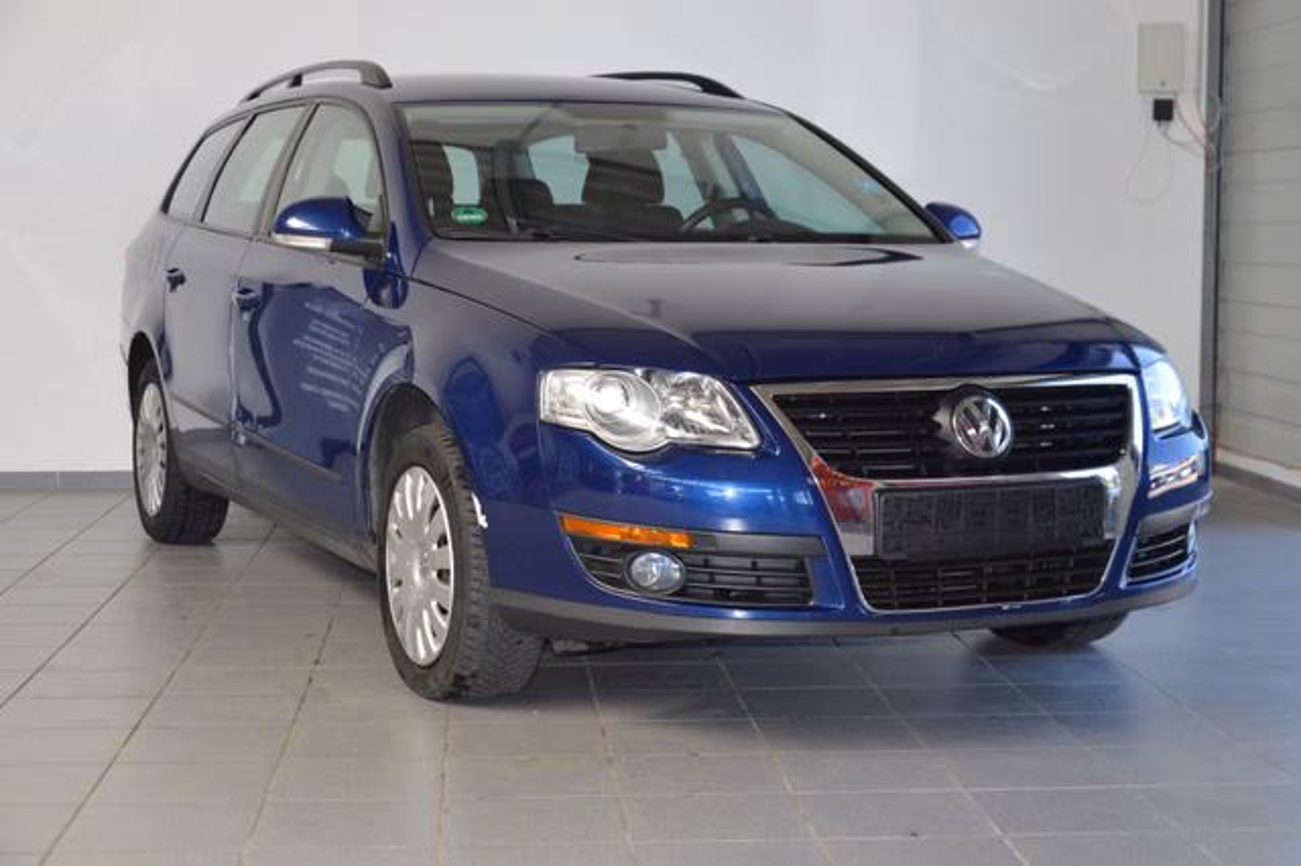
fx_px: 2167
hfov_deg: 33.4
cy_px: 433
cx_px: 650
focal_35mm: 60
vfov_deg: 22.6
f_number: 4.5
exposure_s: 1/100
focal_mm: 40
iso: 400
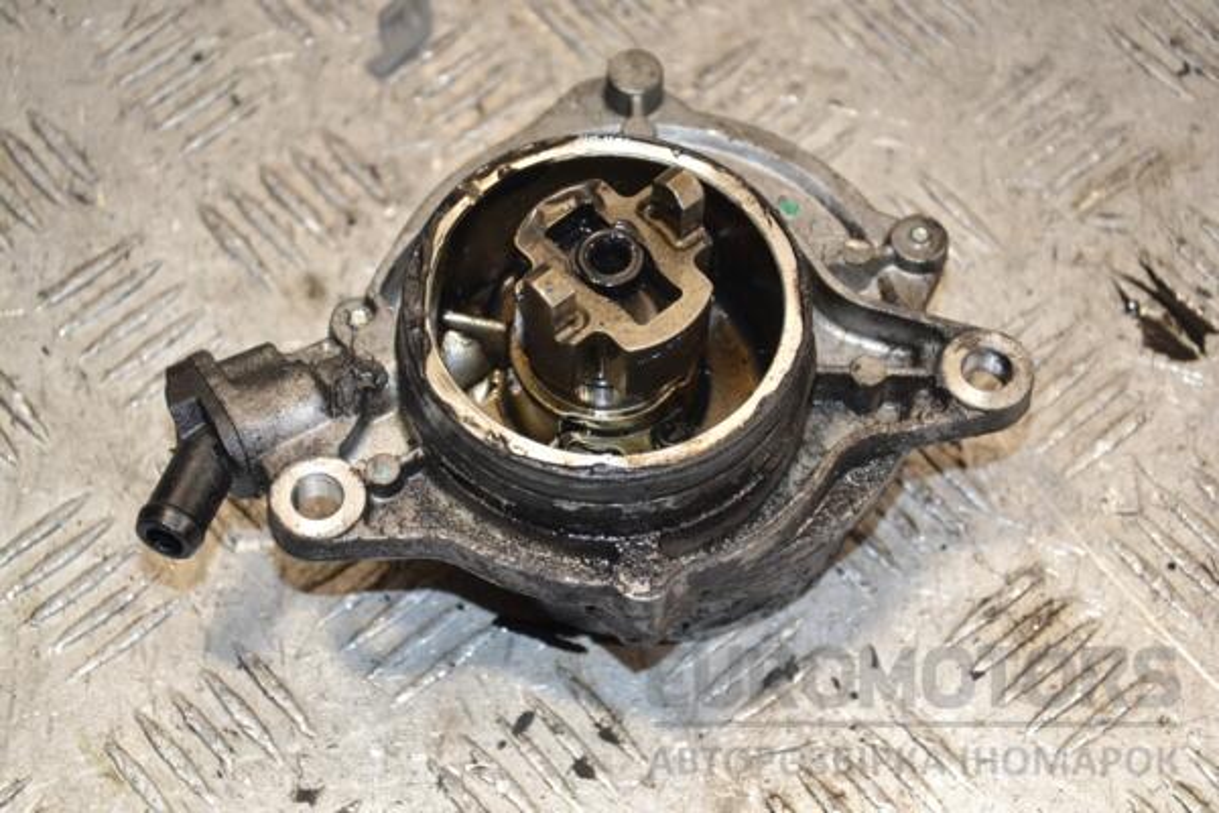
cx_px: 610
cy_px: 406
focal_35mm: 105
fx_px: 3555
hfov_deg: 19.5
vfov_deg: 13.0
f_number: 5.3
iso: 800
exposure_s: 1/160
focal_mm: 70
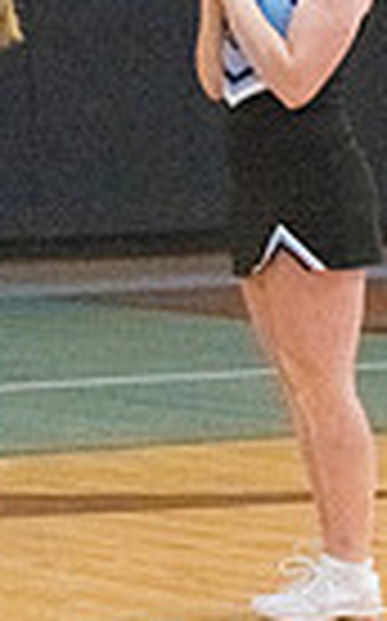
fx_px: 8388
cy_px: 281
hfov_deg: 2.6
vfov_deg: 4.2
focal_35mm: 496
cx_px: 1238
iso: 10000
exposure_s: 1/1250
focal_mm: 116
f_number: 5
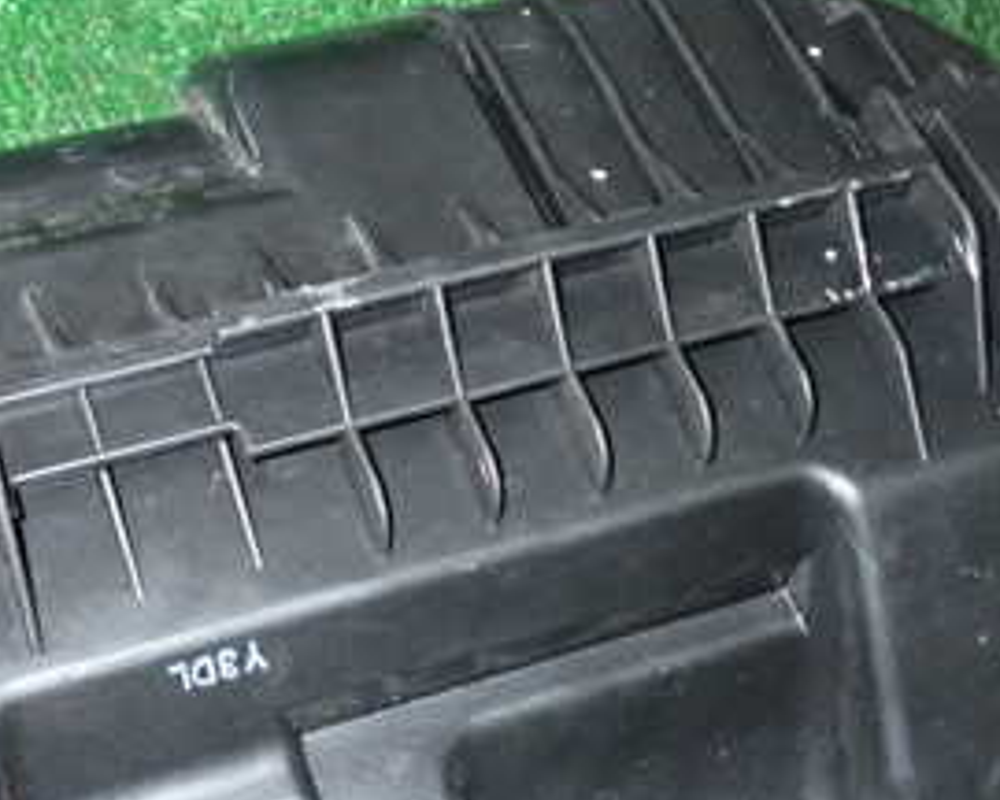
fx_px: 1924
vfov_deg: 23.4
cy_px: 522
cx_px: 426
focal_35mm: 65
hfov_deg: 29.1
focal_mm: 5.4
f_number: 6.3
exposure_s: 1/30
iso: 800
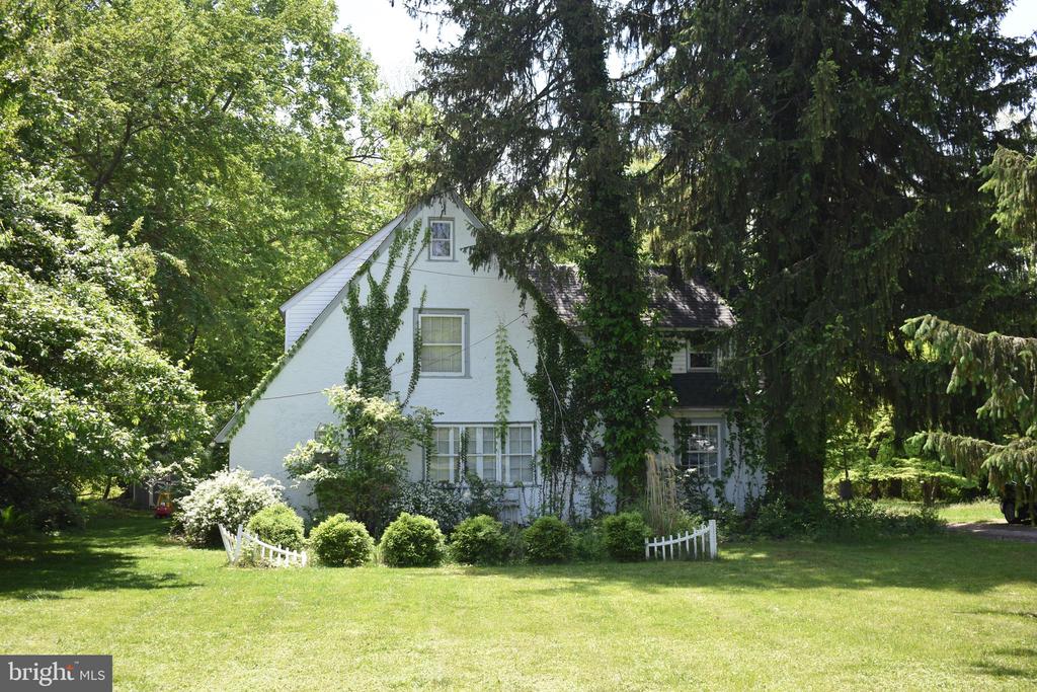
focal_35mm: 39
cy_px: 346
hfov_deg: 49.5
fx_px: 1123
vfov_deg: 34.2
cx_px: 518
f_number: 5
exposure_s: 1/200
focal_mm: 26
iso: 100
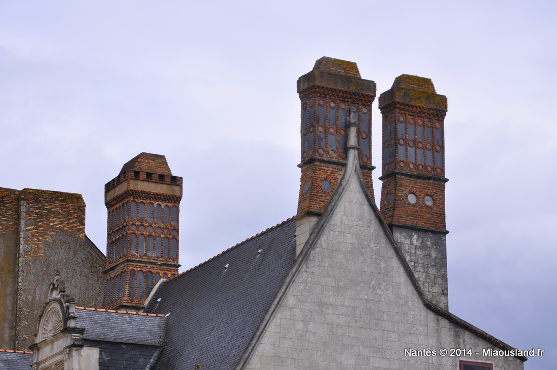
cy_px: 185
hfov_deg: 18.2
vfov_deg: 12.2
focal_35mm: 112
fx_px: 1739
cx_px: 278
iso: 200
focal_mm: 75
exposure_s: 1/500
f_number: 11
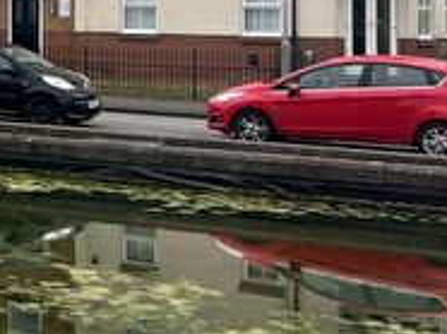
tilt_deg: +2.0
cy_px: -52
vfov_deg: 14.6
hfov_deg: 17.4
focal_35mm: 98
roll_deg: -0.6
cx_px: -281
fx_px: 1264
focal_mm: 5.7
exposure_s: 1/3257
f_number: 1.5
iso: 50
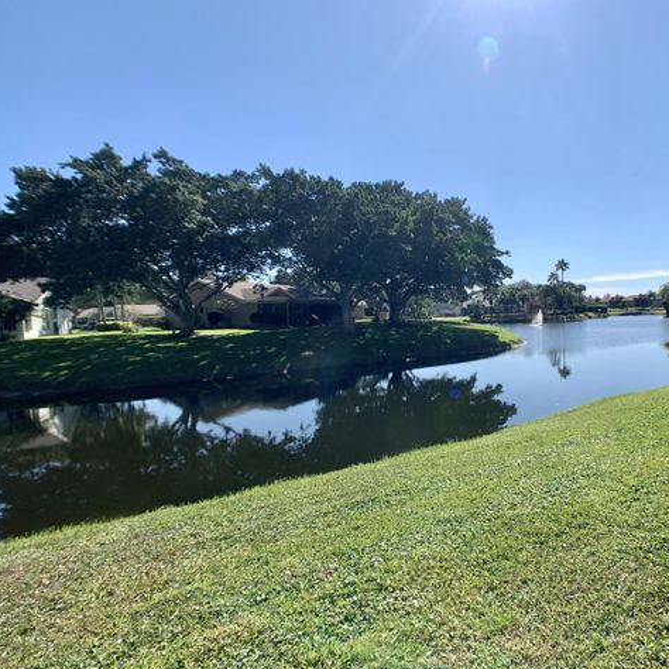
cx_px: 446
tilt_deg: -3.5
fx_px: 678
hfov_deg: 51.6
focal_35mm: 31
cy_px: 337
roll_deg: +1.9
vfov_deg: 52.5
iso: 25
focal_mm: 4.25
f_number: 1.8
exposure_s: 1/2994
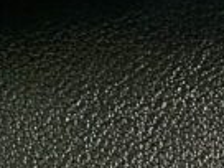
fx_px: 2336
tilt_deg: -44.4
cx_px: -16
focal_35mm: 361
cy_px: -194
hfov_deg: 5.5
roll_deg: -0.9
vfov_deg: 4.1
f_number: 1.78
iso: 640
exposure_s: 1/30
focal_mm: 6.76
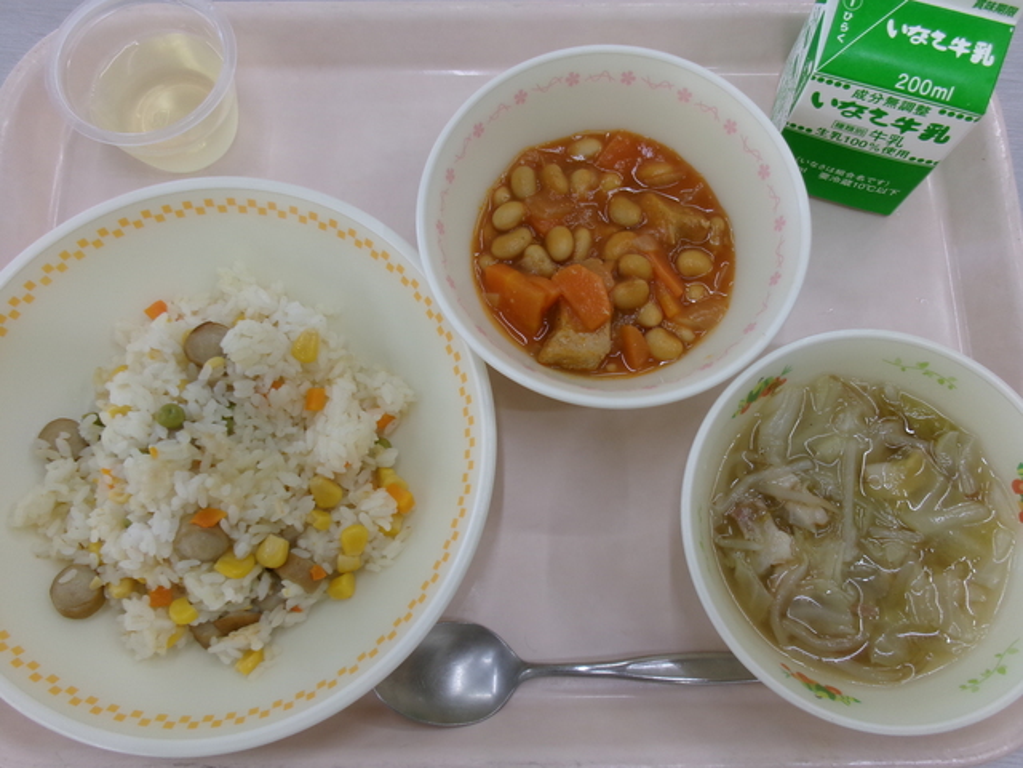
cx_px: 512
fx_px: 827
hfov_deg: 63.4
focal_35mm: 28
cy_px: 384
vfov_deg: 49.7
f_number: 3.9
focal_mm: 5.1
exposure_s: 1/34
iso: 114
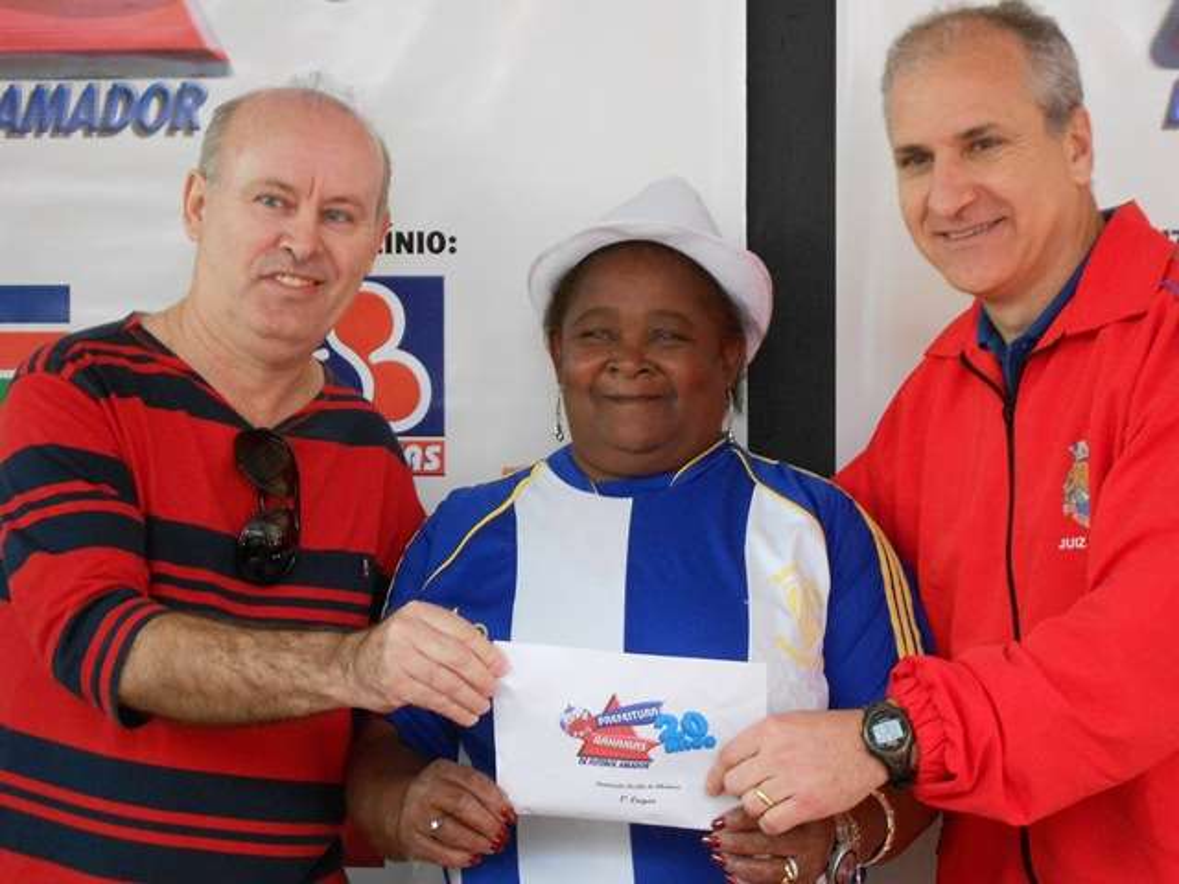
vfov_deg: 14.9
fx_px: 3372
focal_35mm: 99
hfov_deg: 19.8
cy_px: 442
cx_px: 590
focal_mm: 17.6
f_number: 5.5
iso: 400
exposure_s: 1/60
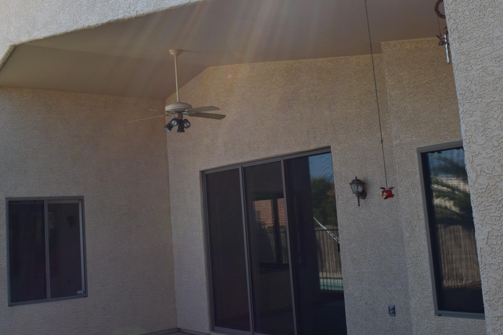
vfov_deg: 32.4
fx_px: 573
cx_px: 211
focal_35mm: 41
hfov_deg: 47.2
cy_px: 121
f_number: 11
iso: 400
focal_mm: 18
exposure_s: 1/400
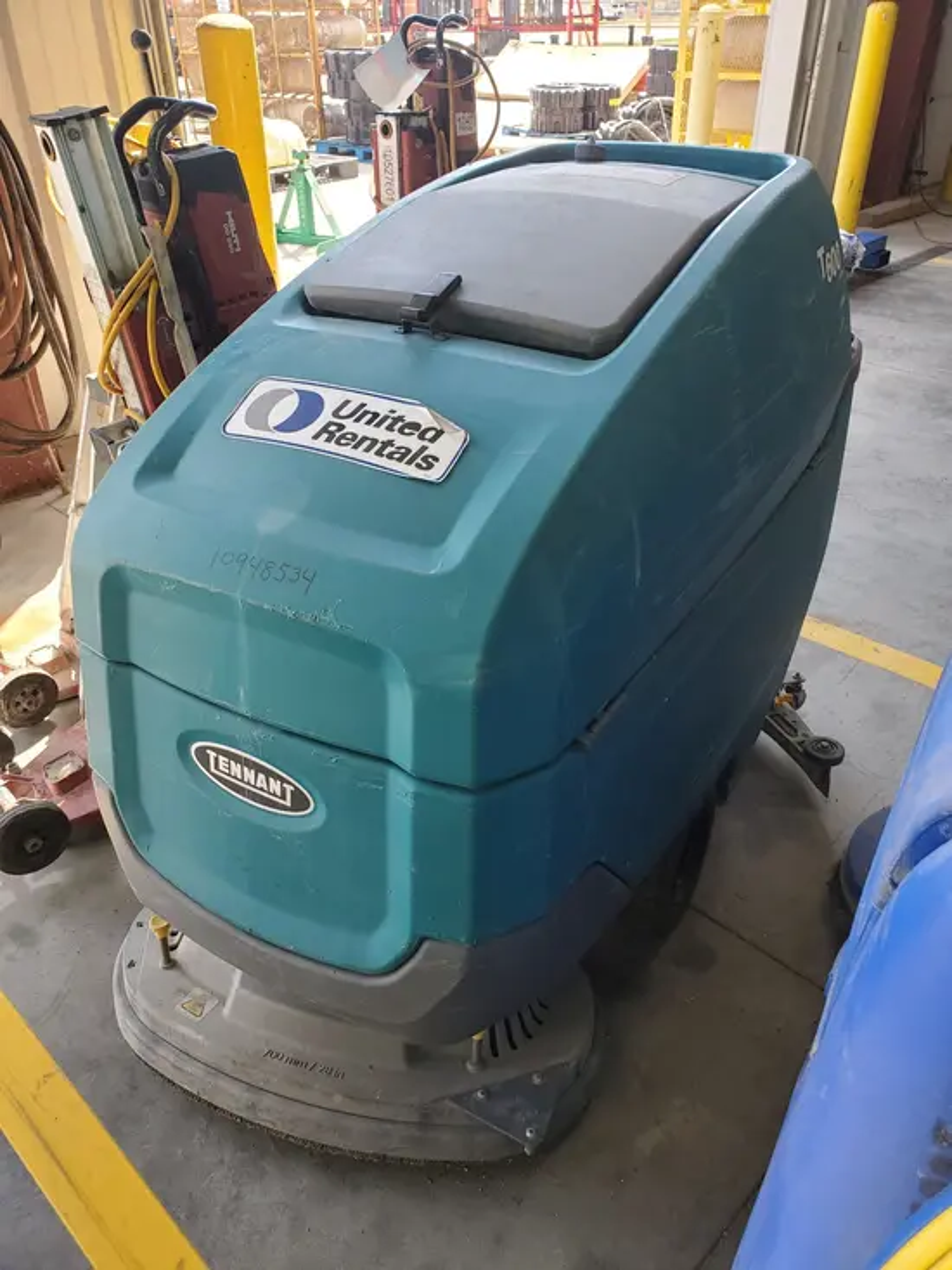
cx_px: 476
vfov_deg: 67.3
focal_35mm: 26
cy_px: 635
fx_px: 953
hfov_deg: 53.1
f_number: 2.4
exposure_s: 1/155
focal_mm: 4.3
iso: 50
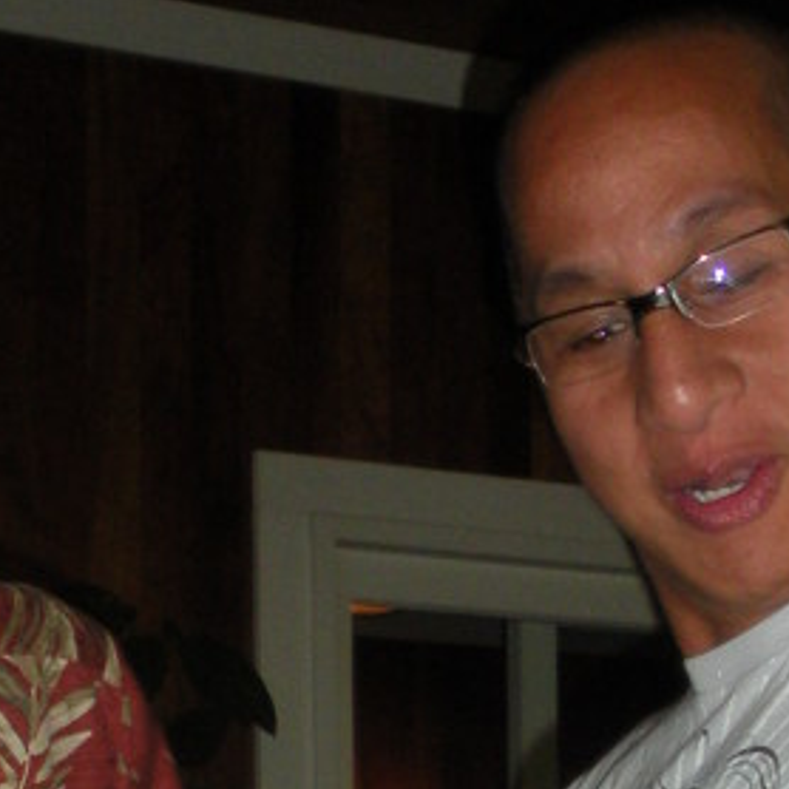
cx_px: 227
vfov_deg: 10.8
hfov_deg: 11.2
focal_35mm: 156
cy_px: 1142
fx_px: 4023
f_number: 3.5
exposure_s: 1/60
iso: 128
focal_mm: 6.3
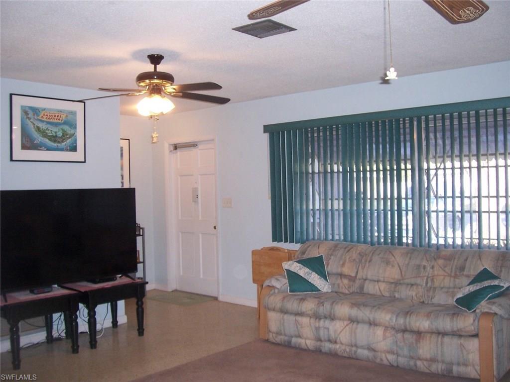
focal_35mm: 34
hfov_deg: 54.0
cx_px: 255
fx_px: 501
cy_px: 191
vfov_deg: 41.8
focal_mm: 5.6
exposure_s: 1/60
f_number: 2.7
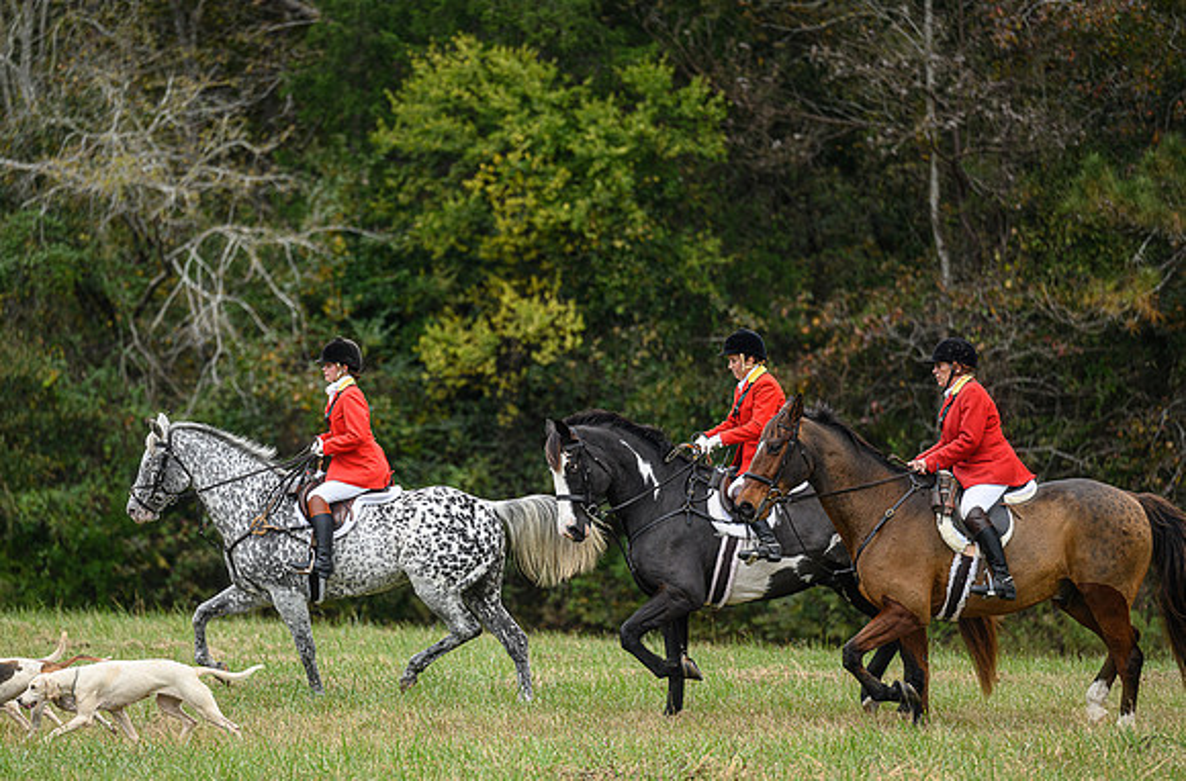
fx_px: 7460
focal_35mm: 227
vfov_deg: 6.0
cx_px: 514
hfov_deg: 9.1
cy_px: 407
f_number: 3.2
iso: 400
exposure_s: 1/500
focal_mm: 200
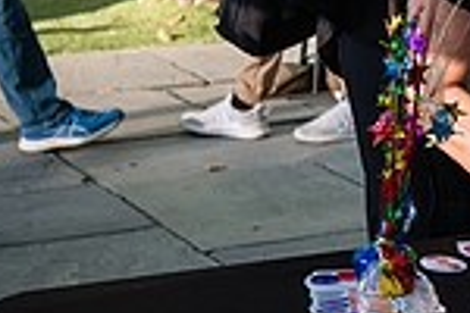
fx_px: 2193
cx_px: 781
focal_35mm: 168
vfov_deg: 8.1
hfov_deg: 11.5
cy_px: -91
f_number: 5
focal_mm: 40
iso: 2000
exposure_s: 1/800
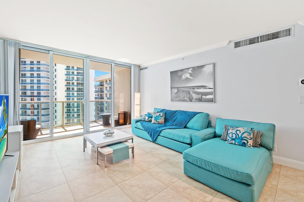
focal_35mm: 15
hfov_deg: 100.4
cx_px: 152
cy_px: 101
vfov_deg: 77.2
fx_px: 127
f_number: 8
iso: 200
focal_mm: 15
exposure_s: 1/8
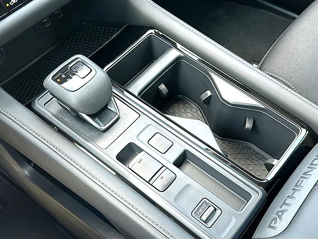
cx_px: 159
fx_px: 322
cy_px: 120
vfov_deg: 40.7
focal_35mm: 35
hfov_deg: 52.6
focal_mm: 6.86
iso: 50
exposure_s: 1/47
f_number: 1.78
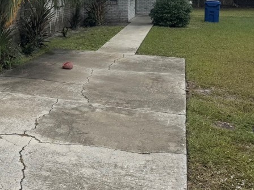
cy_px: -5
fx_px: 403
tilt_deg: -1.7
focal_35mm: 55
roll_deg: +0.5
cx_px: -28
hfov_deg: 31.0
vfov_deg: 25.1
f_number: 1.78
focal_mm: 6.76
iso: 80
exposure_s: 1/1980
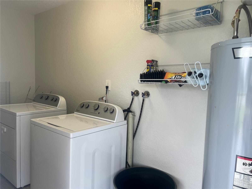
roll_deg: -2.2
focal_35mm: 26
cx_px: 126
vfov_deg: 53.1
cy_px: 94
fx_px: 189
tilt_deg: -6.0
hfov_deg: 67.3
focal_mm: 5.7
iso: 80
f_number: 1.5
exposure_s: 1/120
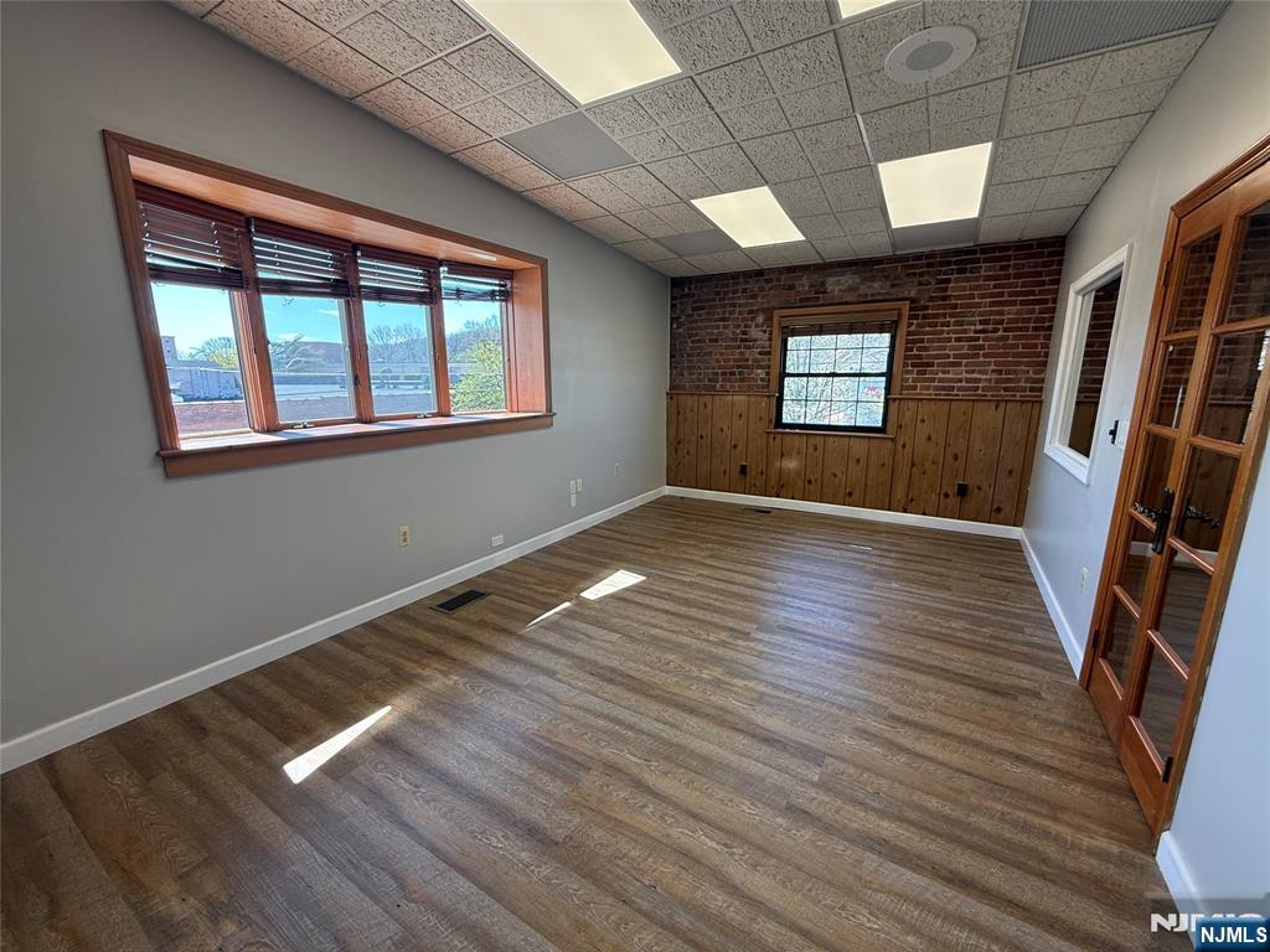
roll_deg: -0.2
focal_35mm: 14
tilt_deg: -10.3
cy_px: 476
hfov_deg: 102.1
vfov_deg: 85.7
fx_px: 514
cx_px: 635
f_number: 2.2
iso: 64
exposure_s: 1/120
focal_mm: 2.22
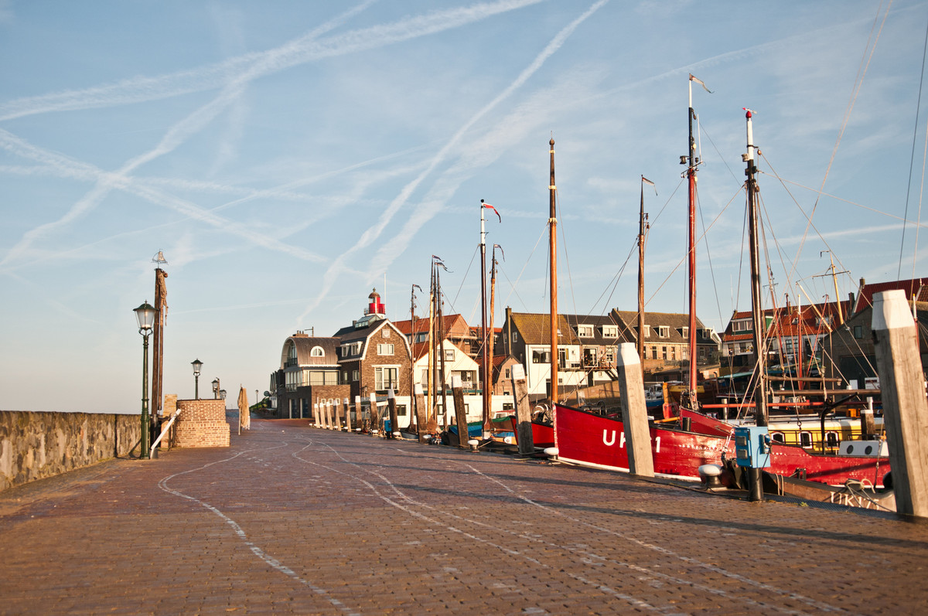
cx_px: 464
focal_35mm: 36
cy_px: 308
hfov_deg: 53.2
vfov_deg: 36.8
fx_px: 927
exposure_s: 1/2000
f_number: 2.8
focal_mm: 24
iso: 200
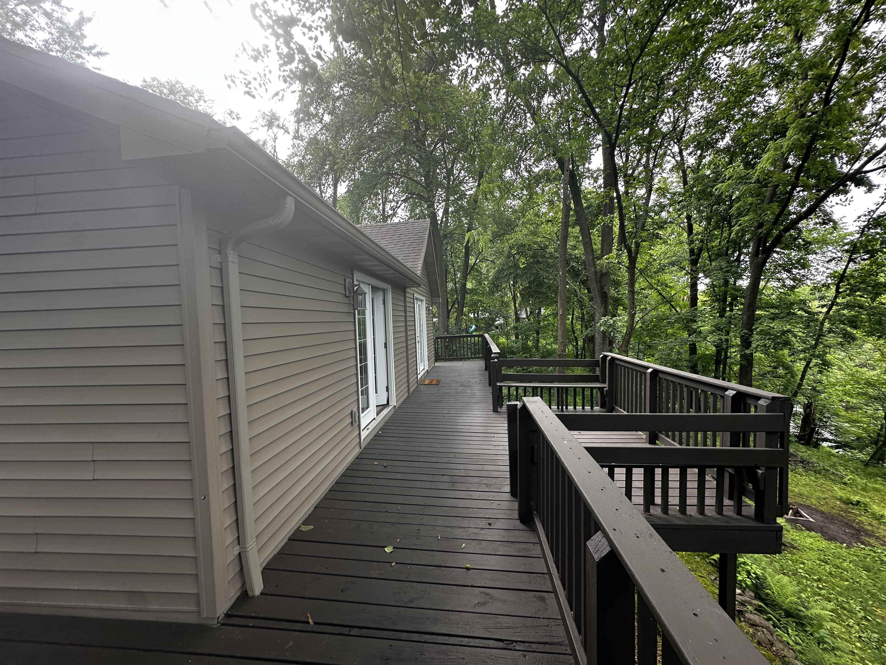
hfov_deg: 102.1
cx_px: 443
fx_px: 358
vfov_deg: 85.7
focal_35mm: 14
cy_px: 332
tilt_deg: -1.8
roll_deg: +2.2
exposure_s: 1/99
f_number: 2.2
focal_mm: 2.22
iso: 50
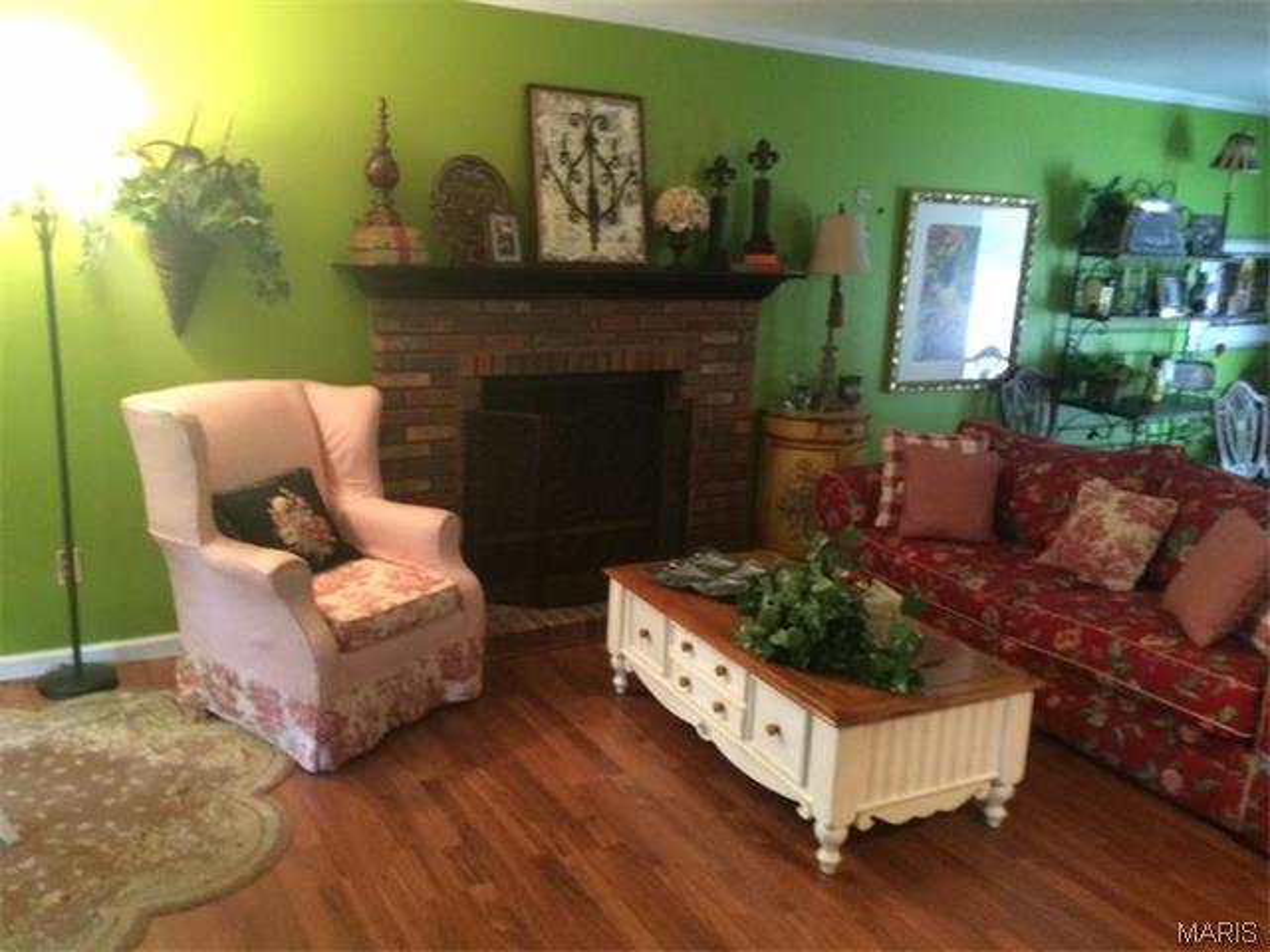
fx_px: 1064
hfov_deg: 61.7
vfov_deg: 48.2
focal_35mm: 29
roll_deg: -0.6
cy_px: 476
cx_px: 635
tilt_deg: -14.3
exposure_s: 1/20
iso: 320
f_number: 2.2
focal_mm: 4.15
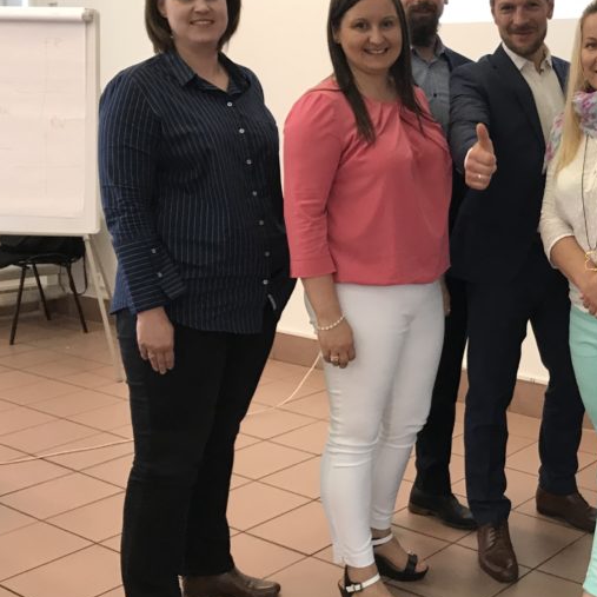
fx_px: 976
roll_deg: -0.2
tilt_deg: -6.7
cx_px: 565
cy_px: 236
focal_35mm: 50
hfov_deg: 32.0
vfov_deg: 33.9
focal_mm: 3.99
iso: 32
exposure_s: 1/33
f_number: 1.8
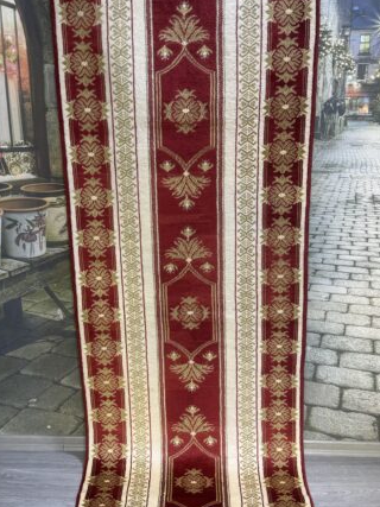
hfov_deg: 32.2
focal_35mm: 45
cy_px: 292
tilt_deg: -20.5
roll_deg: -0.4
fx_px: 659
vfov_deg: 42.0
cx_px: 192
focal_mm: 6.76
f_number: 1.78
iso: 64
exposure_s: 1/100
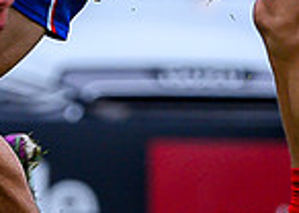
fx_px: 37856
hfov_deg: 0.5
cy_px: -182
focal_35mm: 4462
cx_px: -139
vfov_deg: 0.3
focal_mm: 500
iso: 500
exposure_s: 1/1600
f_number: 4
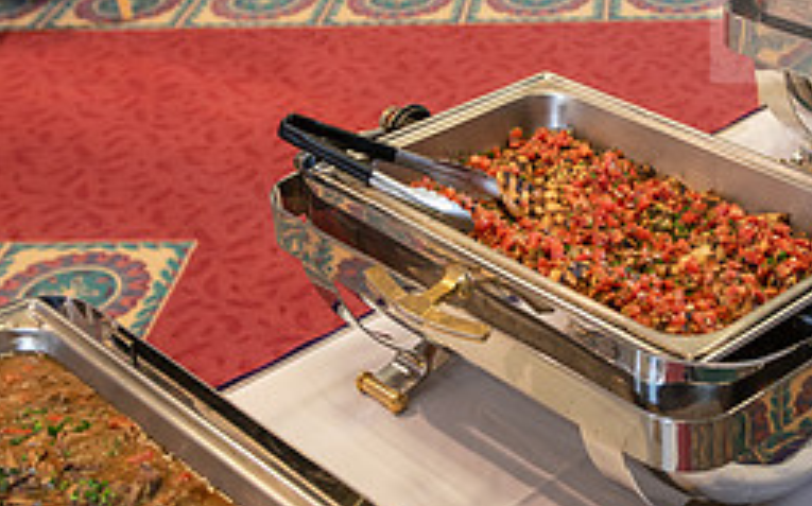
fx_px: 1592
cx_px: 615
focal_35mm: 72
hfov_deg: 28.2
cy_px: 202
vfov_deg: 18.0
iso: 500
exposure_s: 1/80
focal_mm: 31
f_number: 3.5
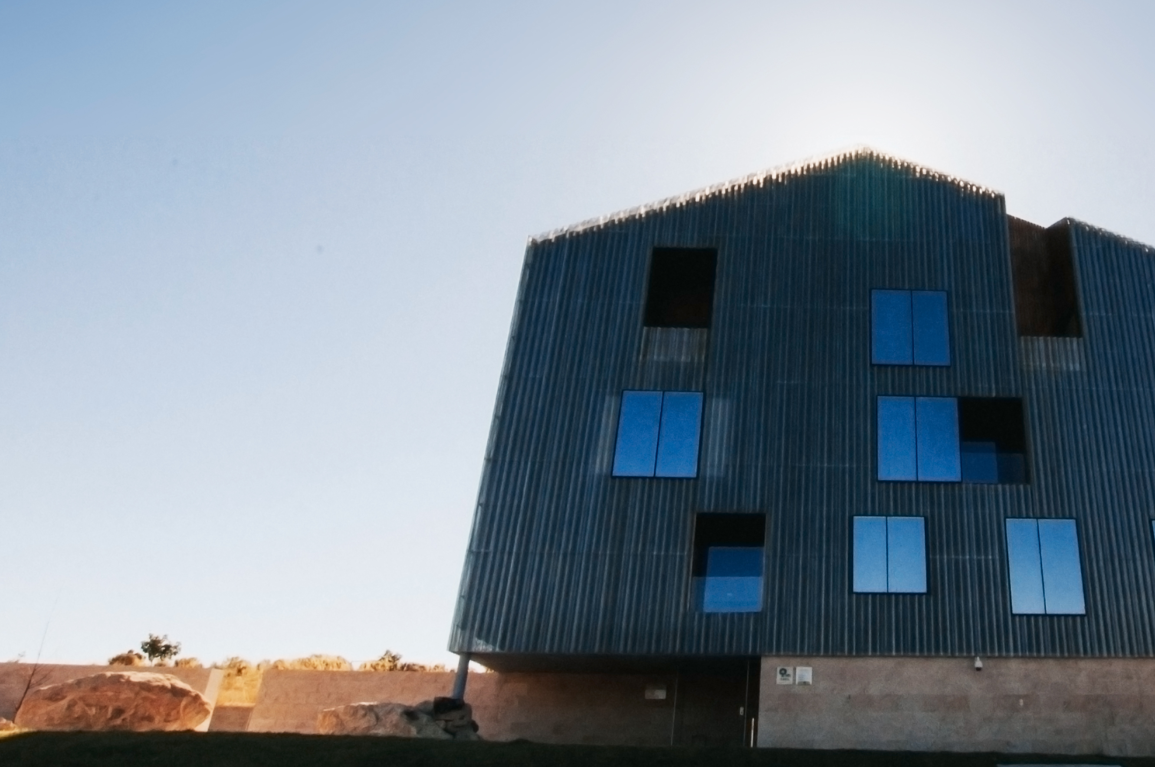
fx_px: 929
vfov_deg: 43.3
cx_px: 860
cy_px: 183
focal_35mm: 29
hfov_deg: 60.4
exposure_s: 1/60
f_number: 22
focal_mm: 12
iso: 320
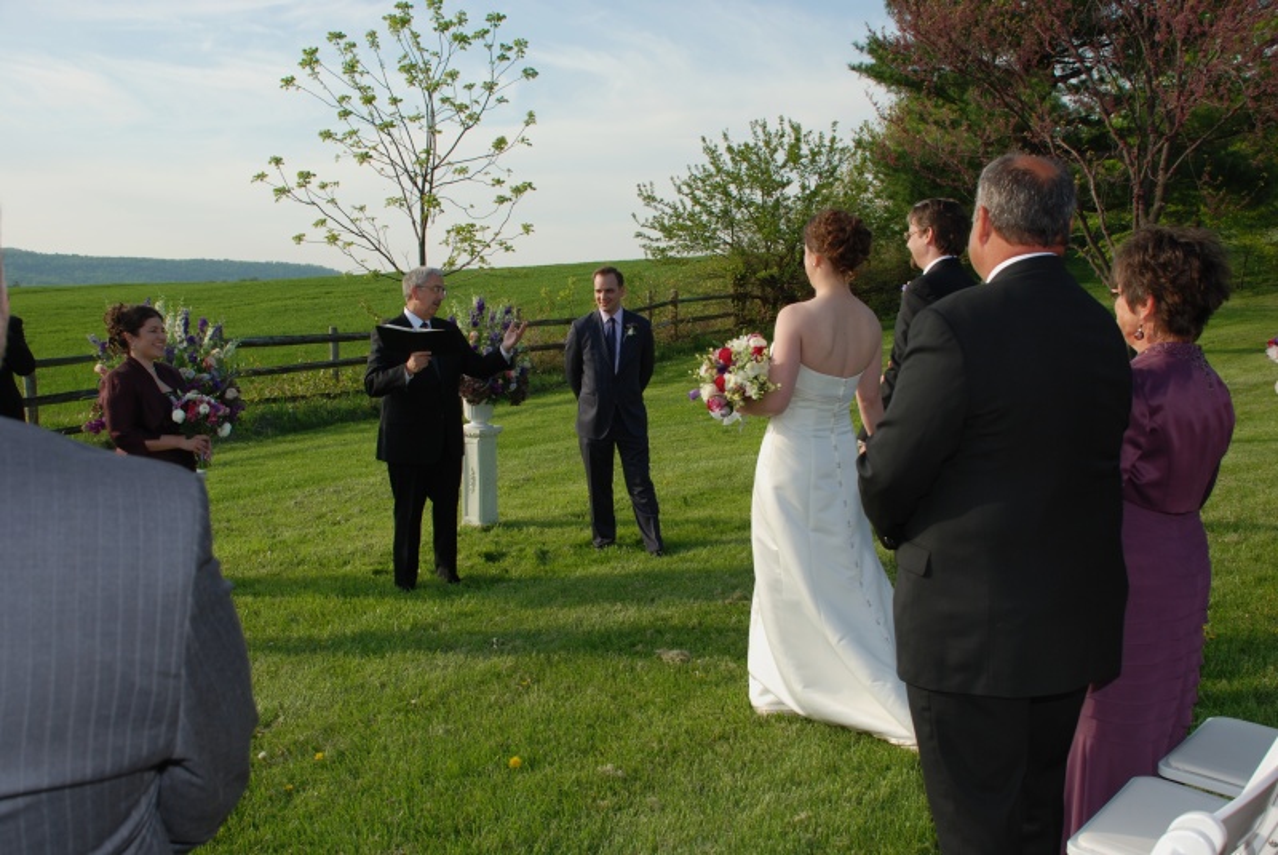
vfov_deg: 40.0
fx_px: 1173
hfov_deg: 57.2
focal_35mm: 33
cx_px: 639
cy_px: 428
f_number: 6.3
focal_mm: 22
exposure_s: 1/160
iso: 100
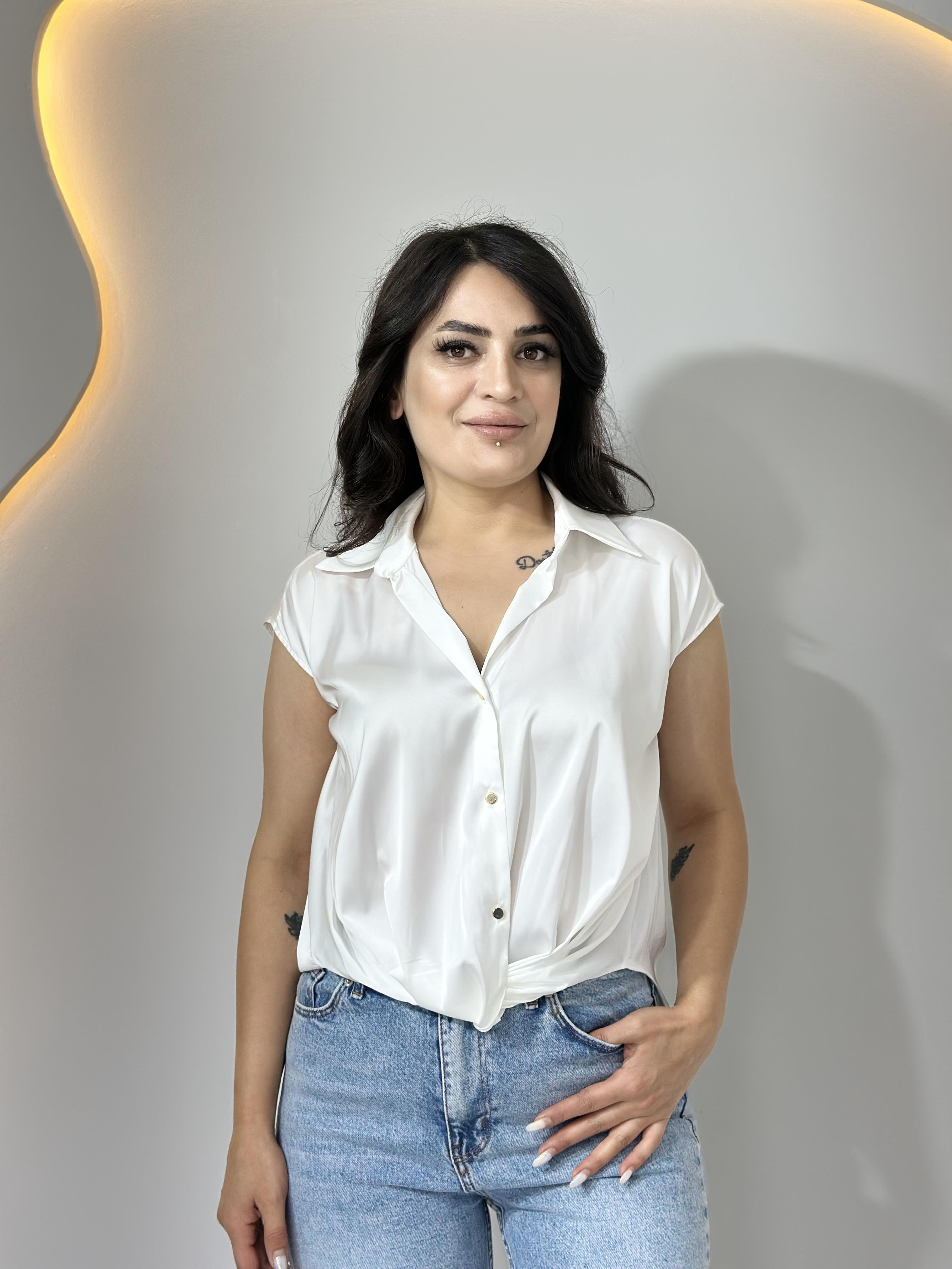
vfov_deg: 39.7
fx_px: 1760
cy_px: 634
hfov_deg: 30.3
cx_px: 476
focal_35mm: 48
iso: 80
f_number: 1.78
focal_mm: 6.86
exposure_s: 1/205
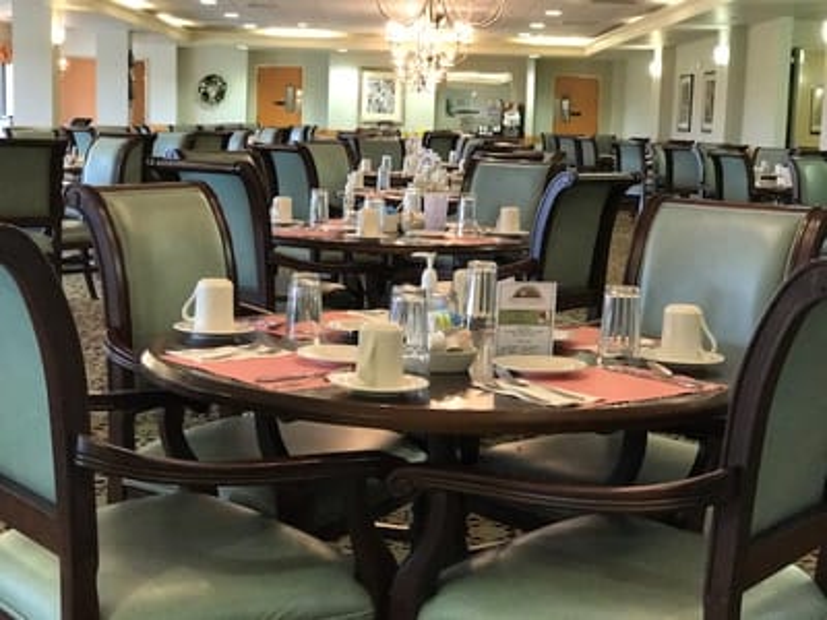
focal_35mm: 57
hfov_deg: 33.8
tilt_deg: -7.7
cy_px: 310
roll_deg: -2.2
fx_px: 1362
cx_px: 414
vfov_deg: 25.7
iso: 400
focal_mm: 6.6
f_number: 2.8
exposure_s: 1/60
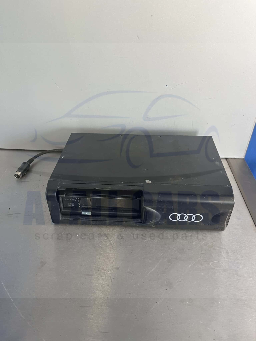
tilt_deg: -36.6
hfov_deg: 53.1
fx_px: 256
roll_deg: +0.3
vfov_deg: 67.3
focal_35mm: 26
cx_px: 128
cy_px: 170
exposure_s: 1/89
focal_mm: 5.1
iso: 125
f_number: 1.6
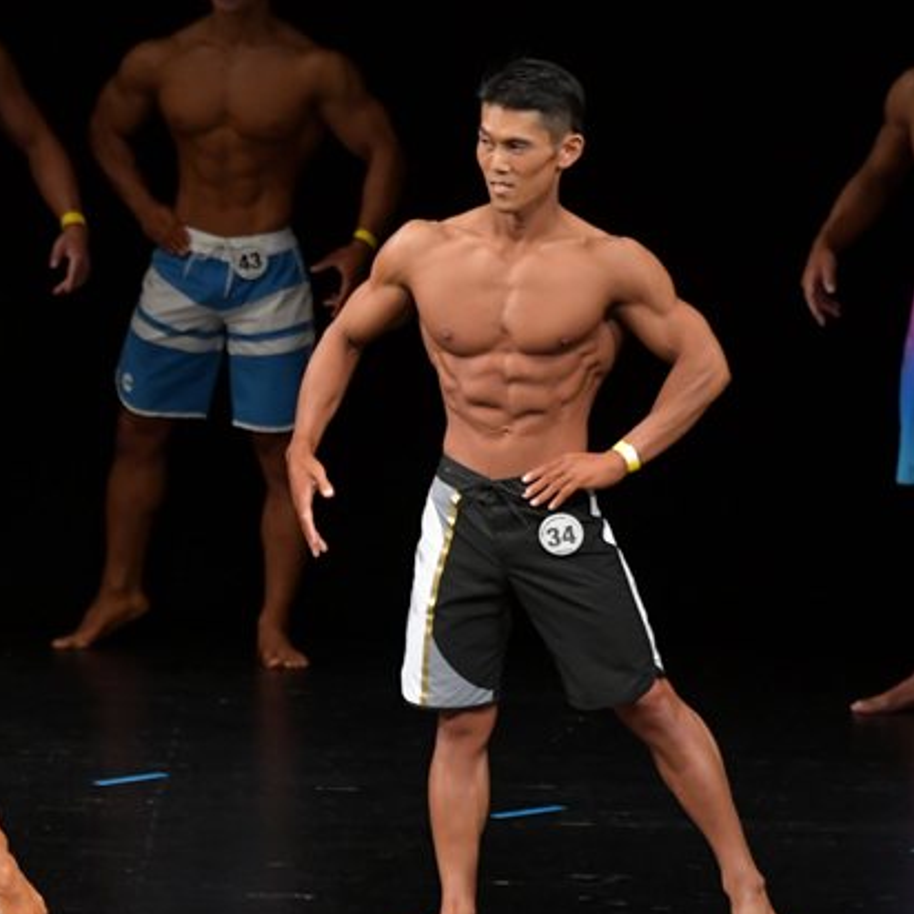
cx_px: 179
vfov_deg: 3.9
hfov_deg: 3.8
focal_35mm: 455
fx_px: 13592
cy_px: 519
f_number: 5.6
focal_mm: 190
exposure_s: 1/400
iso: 3200
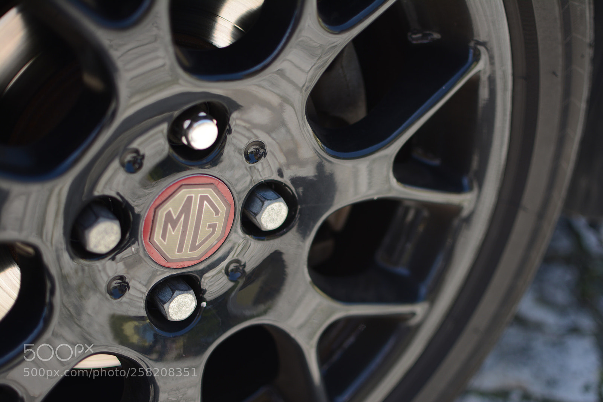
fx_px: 879
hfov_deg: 37.9
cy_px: 201
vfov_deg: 25.7
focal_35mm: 52
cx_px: 302
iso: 100
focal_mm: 35
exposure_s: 1/800
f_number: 1.8
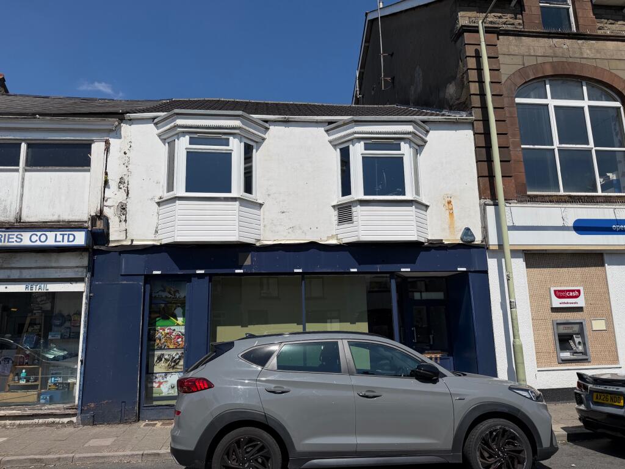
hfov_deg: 71.6
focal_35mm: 24
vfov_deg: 56.8
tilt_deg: +10.8
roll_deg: +0.6
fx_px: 433
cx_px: 312
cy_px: 234
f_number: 1.78
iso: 80
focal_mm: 6.76
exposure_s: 1/9091
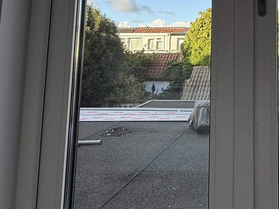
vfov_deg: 37.2
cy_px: 22
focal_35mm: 36
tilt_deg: +5.9
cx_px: 266
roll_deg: +0.1
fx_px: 290
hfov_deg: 45.1
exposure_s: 1/502
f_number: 2.2
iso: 64
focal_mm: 2.22
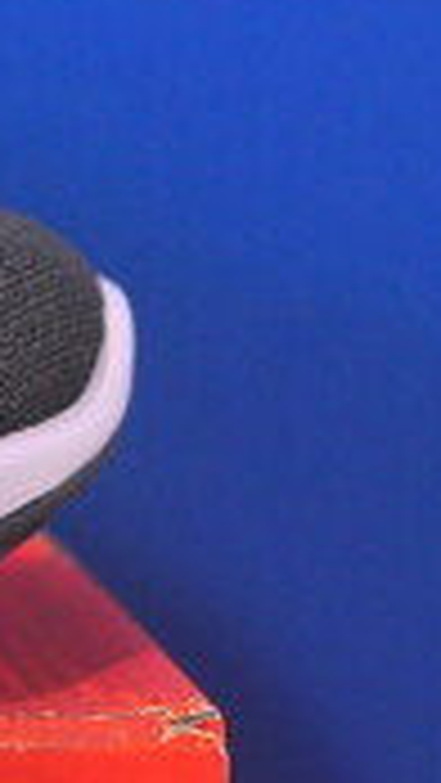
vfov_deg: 6.0
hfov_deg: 3.2
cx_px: -1269
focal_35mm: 360
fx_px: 7477
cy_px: -241
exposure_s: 1/320
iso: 250
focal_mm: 50
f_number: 2.8
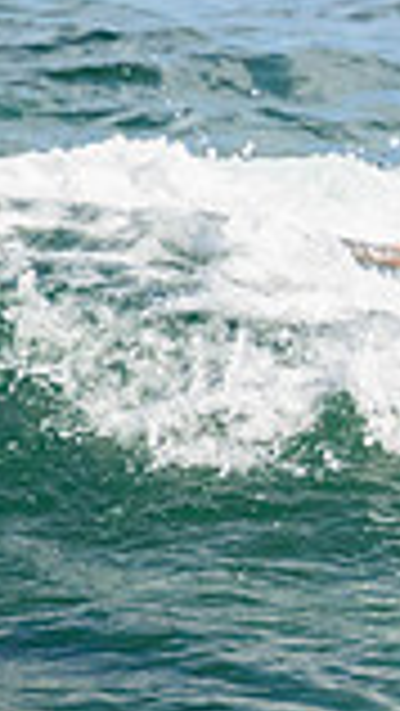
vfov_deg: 0.7
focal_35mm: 3084
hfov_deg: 0.4
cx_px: 1249
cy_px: 277
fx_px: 58089
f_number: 11
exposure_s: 1/2000
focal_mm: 800
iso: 1800
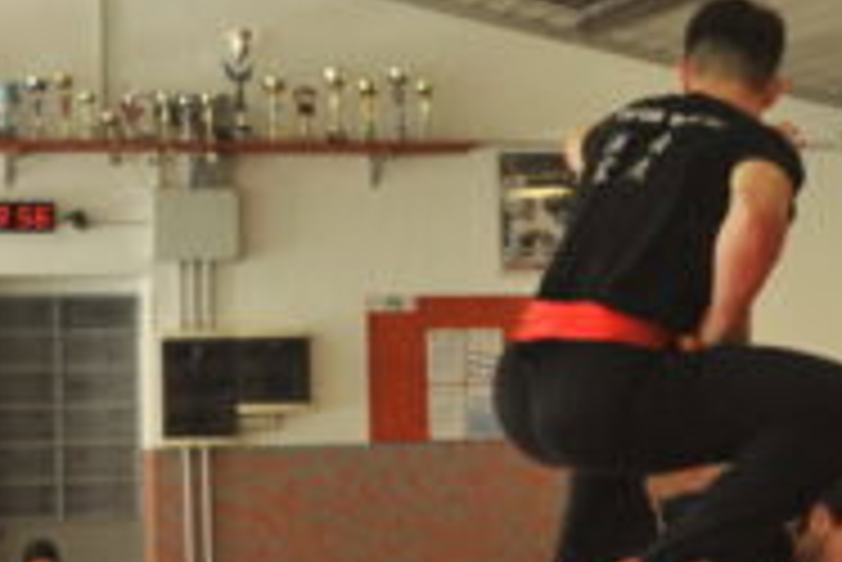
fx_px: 4002
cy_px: 351
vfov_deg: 8.0
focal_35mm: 171
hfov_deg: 12.0
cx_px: 558
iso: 1600
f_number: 4
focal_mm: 44
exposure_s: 1/500
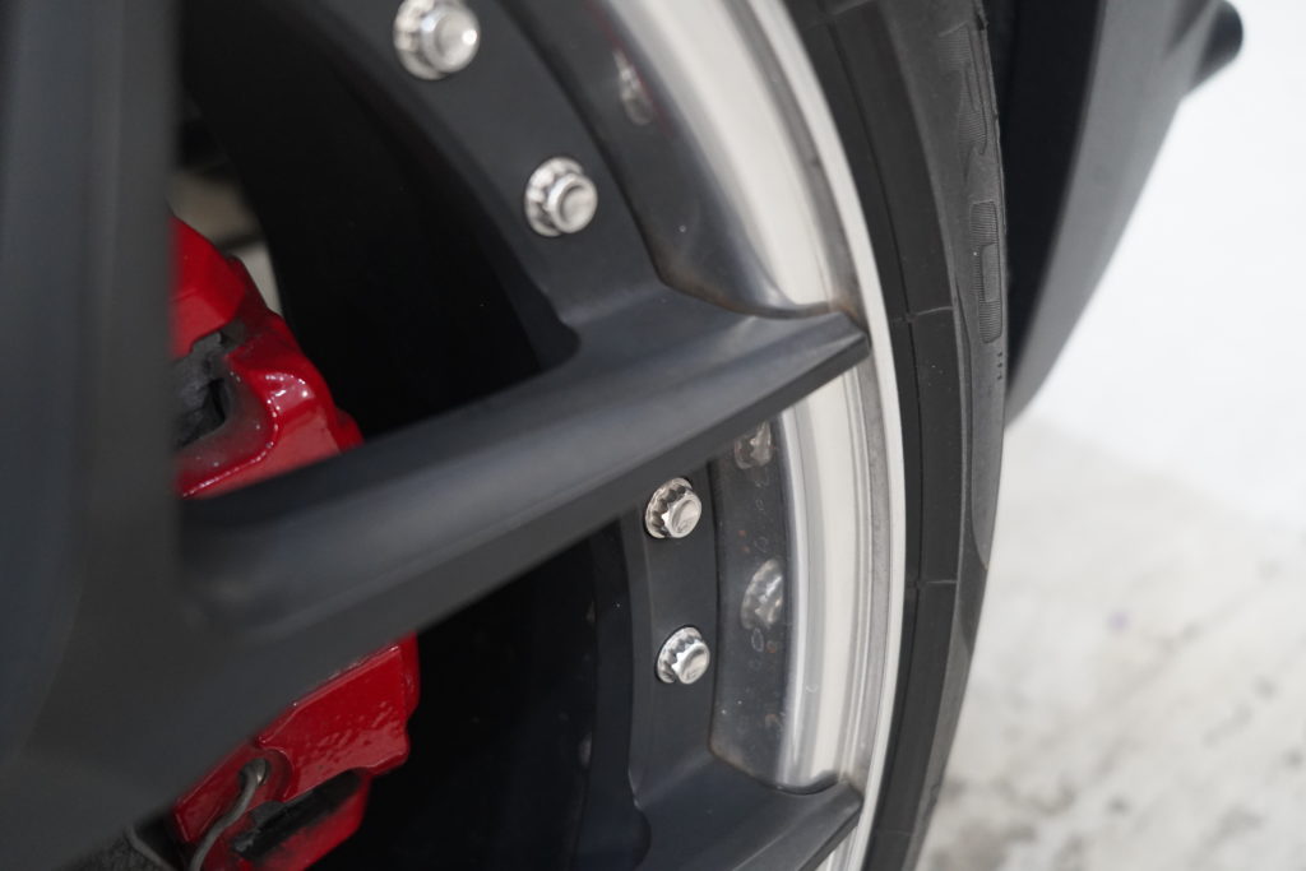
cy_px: 436
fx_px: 1524
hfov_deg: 46.4
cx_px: 653
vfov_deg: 31.9
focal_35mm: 42
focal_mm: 42
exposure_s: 1/60
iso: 5000
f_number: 5.6
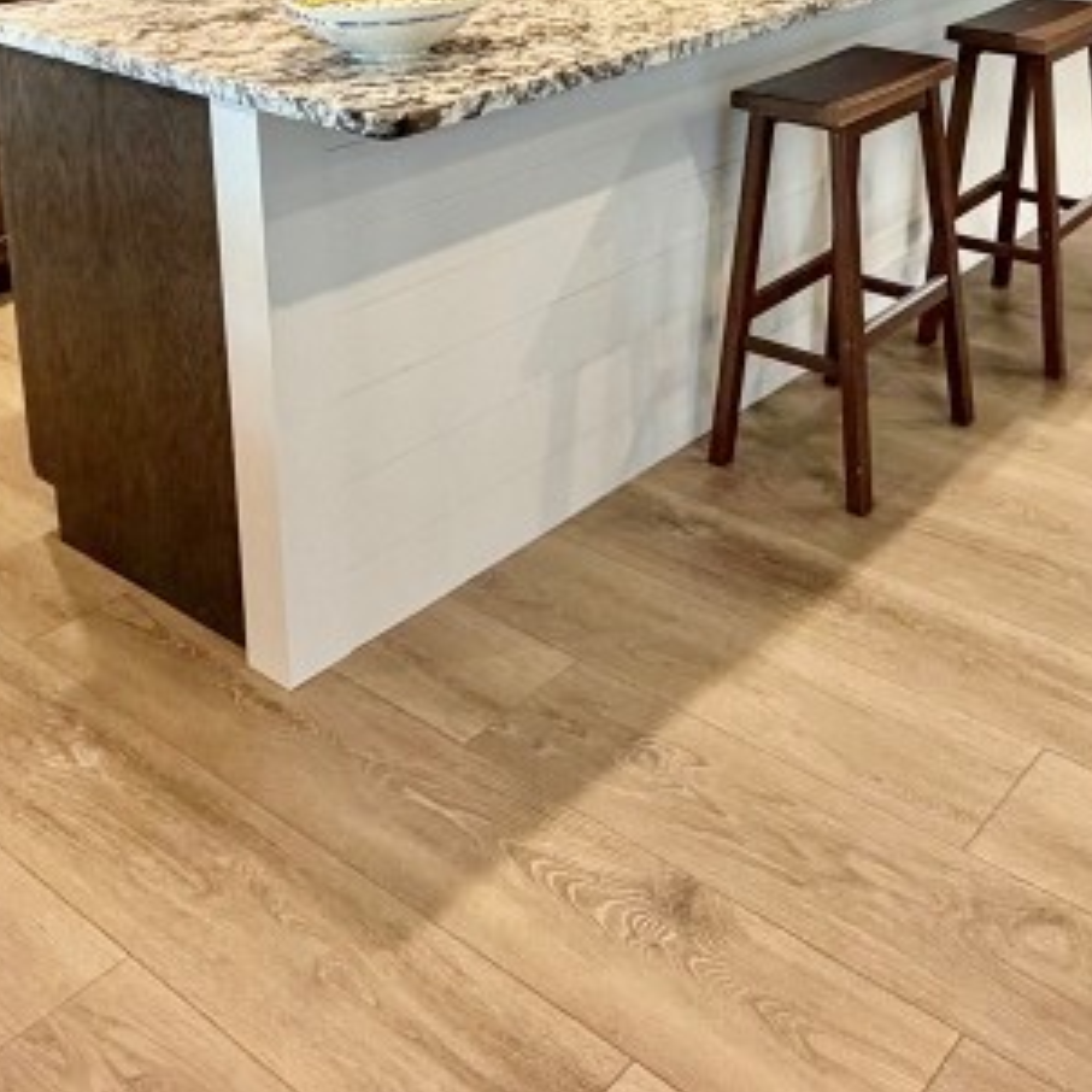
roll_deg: -1.1
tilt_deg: -10.6
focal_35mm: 42
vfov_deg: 36.0
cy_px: -7
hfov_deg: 38.5
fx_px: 1499
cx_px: 871
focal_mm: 2.22
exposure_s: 1/60
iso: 200
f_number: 2.2
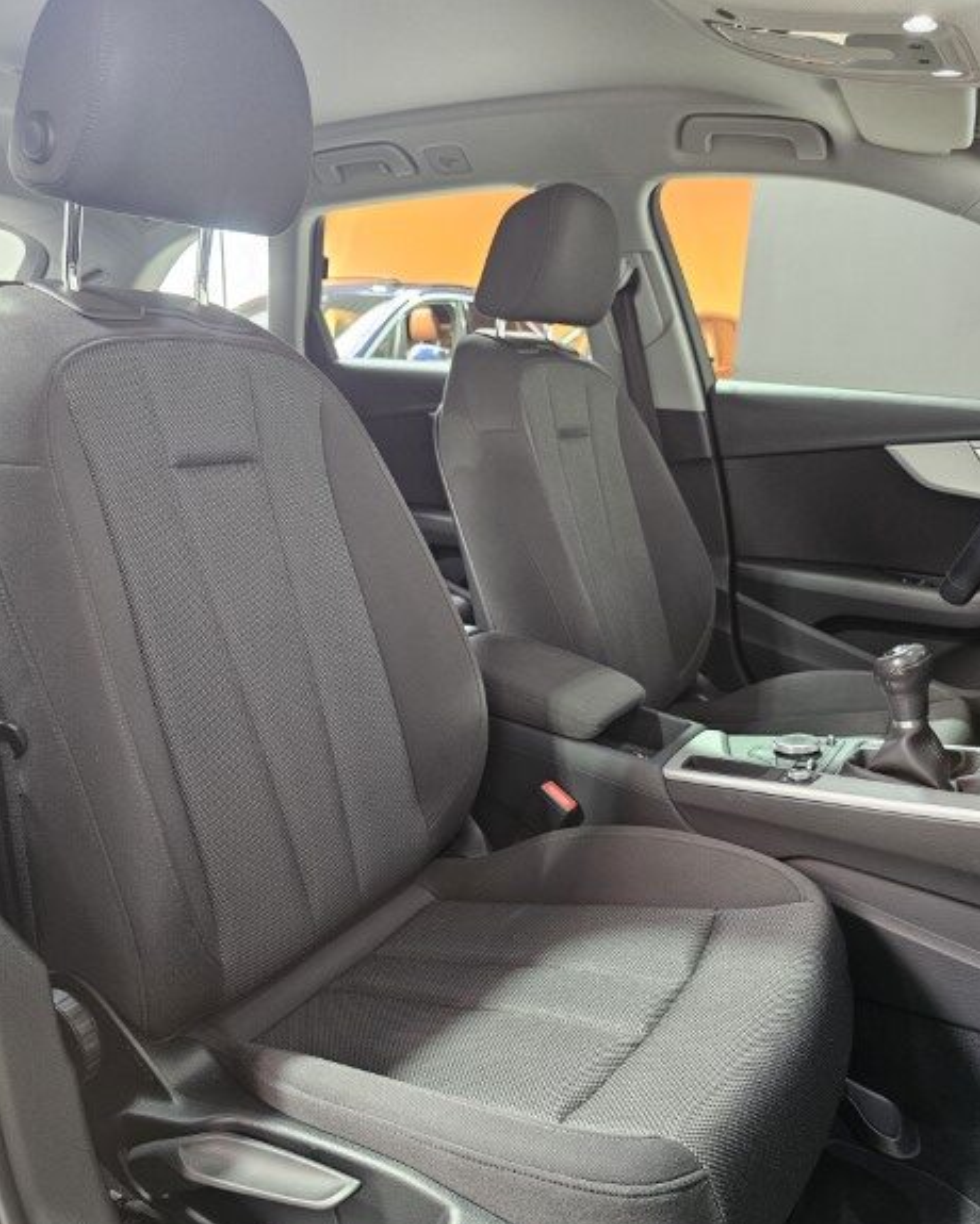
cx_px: 475
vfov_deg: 67.9
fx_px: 906
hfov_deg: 56.8
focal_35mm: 25
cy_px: 677
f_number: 1.7
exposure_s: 1/50
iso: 500
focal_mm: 6.3
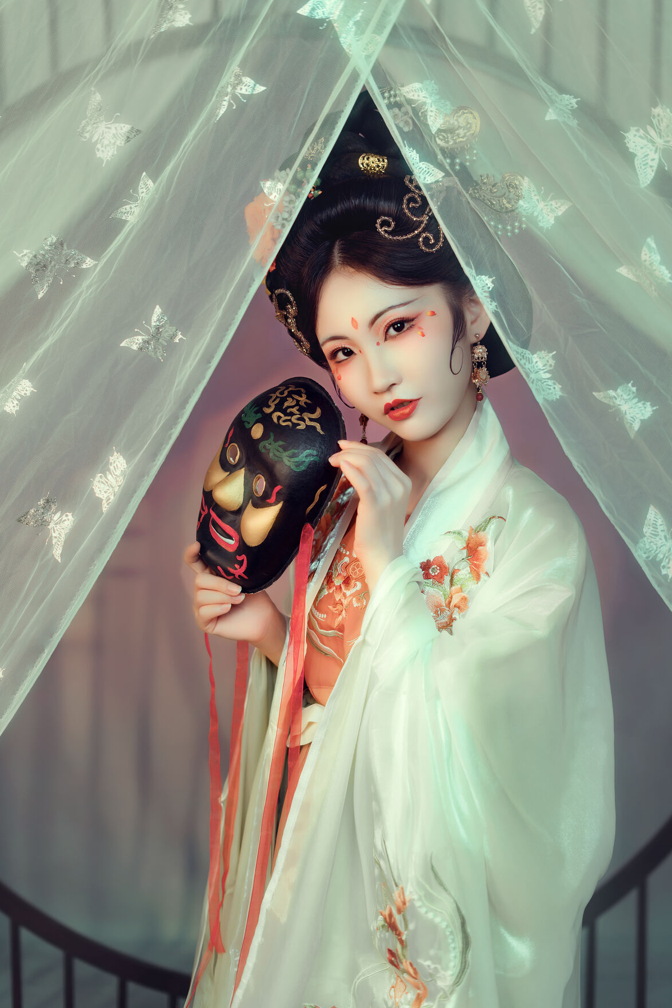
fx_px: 1428
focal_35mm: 51
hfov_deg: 26.5
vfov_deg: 38.9
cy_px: 497
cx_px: 334
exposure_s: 1/100
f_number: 2.5
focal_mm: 50
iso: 125
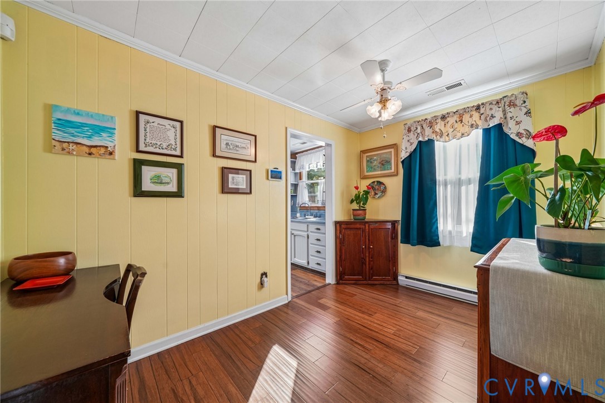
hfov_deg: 108.4
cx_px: 302
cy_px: 202
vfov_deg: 85.4
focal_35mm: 13
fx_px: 218
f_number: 8
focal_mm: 13
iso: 200
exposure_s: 1/13
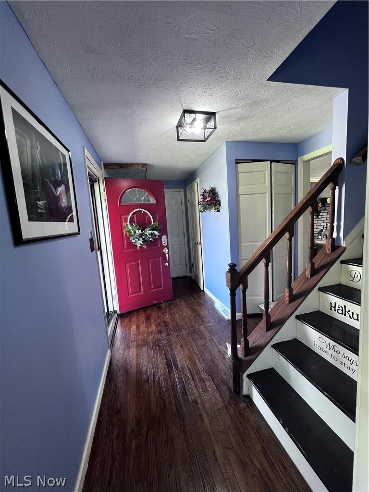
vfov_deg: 106.2
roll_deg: +3.7
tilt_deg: -7.1
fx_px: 185
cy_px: 246
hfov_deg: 89.9
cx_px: 184
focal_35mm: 13
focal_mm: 1.57
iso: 160
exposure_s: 1/60
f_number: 1.8
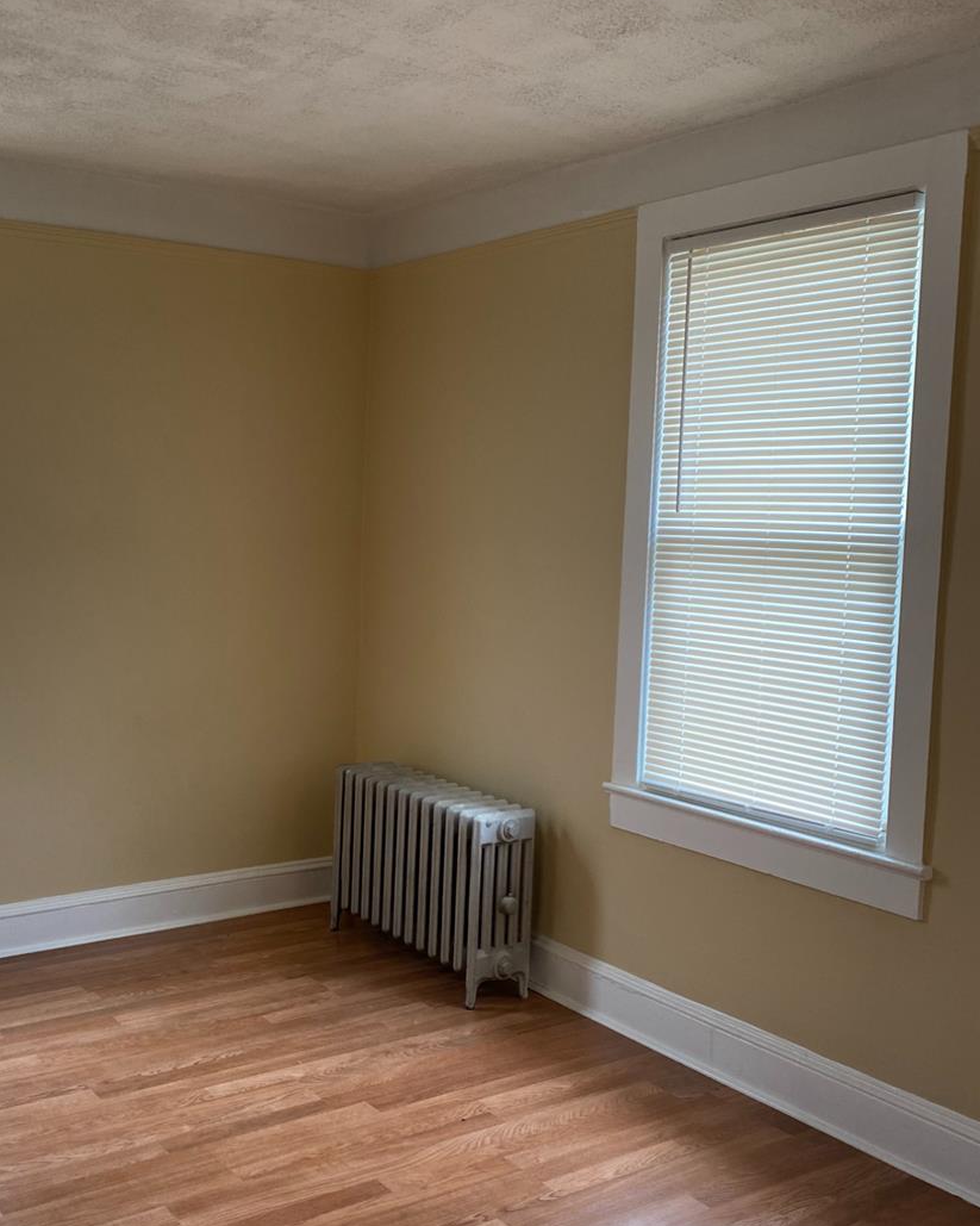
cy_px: 646
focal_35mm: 37
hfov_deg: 39.7
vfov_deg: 49.1
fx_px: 1342
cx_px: 345
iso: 125
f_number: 1.8
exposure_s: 1/118
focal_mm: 4.25
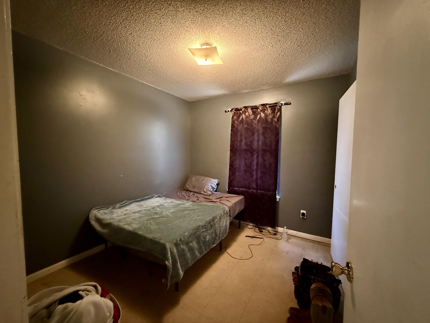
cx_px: 215
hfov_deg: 102.1
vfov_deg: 85.7
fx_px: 174
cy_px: 162
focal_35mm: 14
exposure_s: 1/30
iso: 1600
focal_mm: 2.22
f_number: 2.2
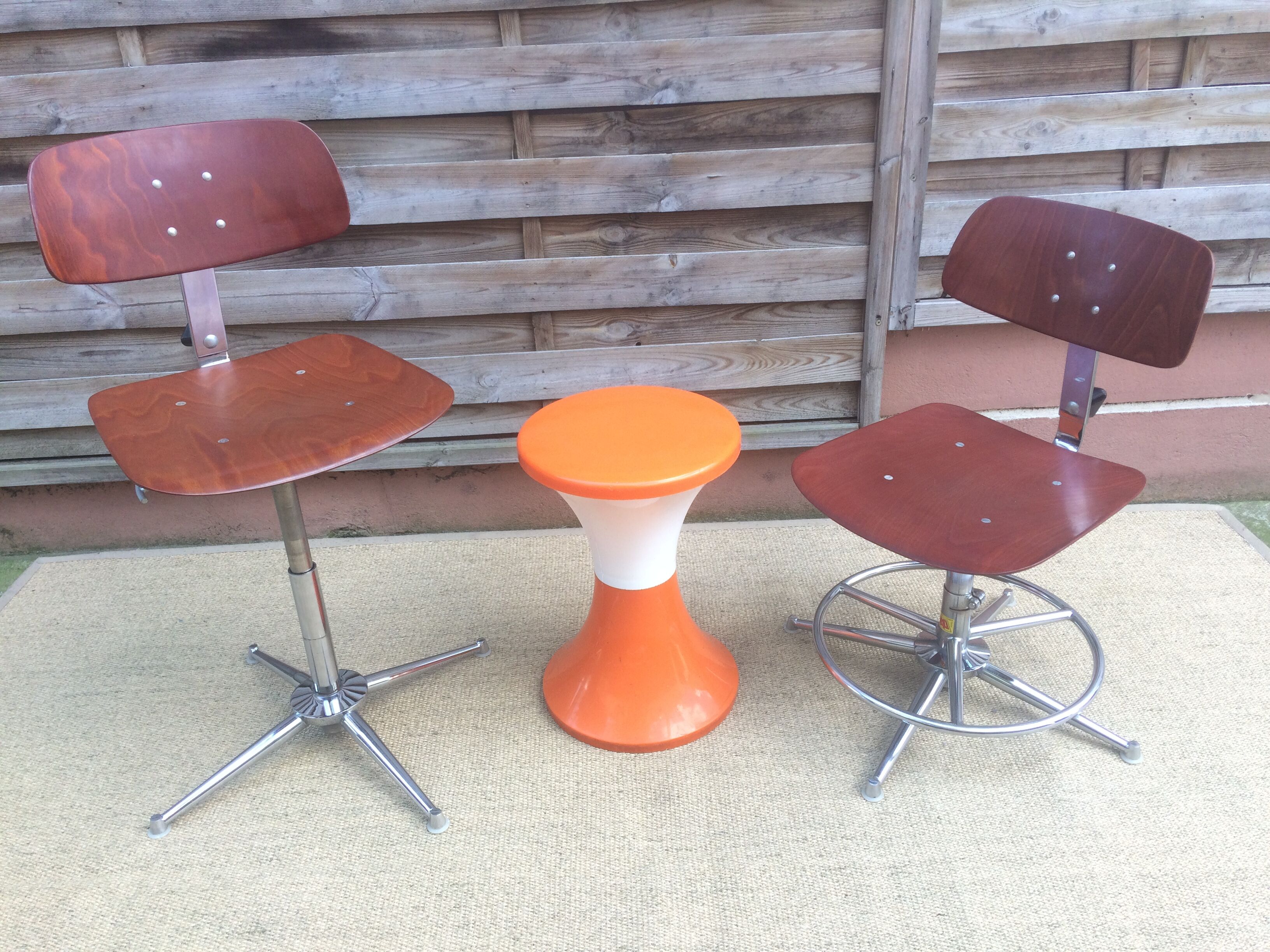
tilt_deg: -31.0
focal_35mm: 29
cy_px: 476
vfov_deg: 48.2
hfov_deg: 61.7
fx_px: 1064
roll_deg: +2.4
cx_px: 635
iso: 32
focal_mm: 4.15
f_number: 2.2
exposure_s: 1/119
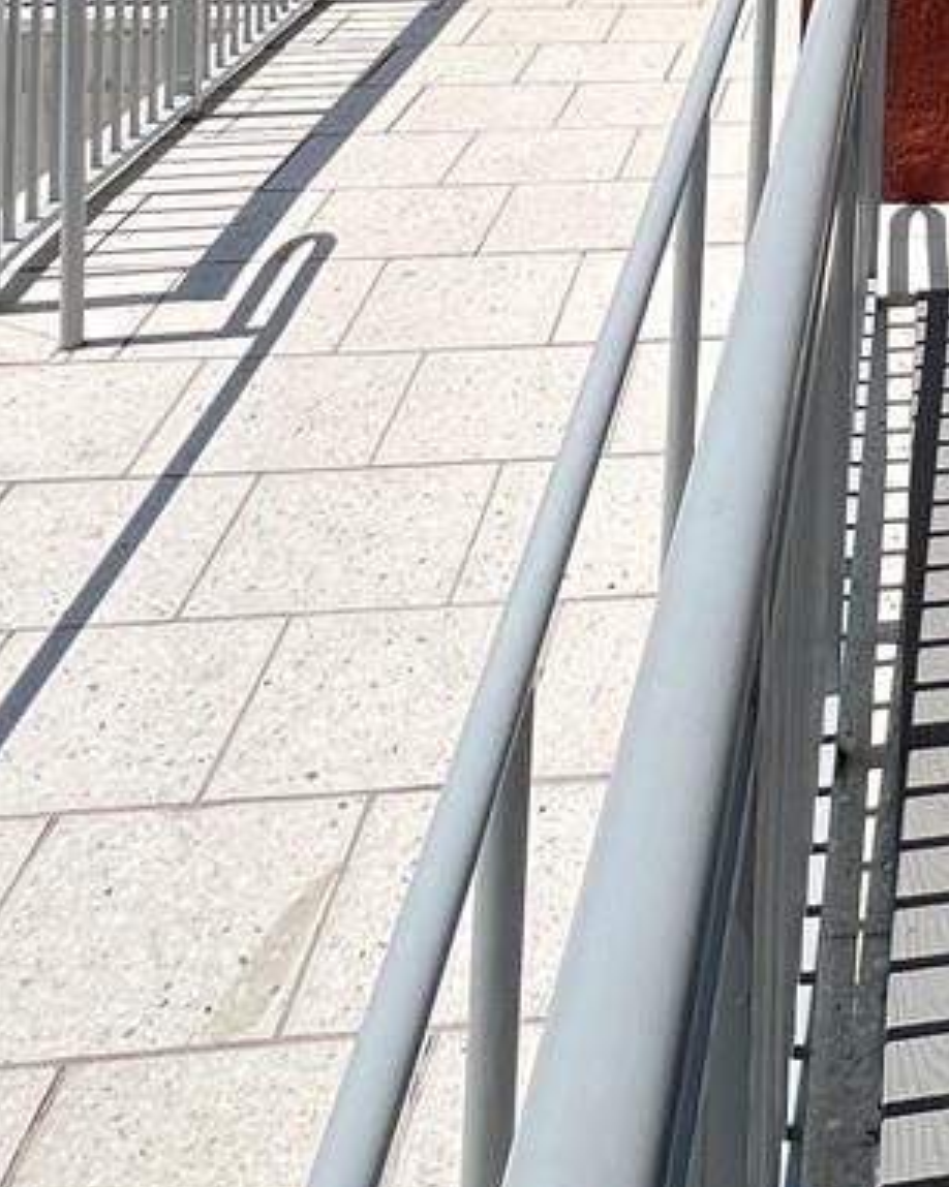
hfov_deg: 24.9
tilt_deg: -0.5
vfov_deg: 26.8
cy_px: -527
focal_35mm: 53
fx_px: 1862
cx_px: 1231
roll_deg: -1.9
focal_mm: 1.57
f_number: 1.8
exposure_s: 1/1876
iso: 32
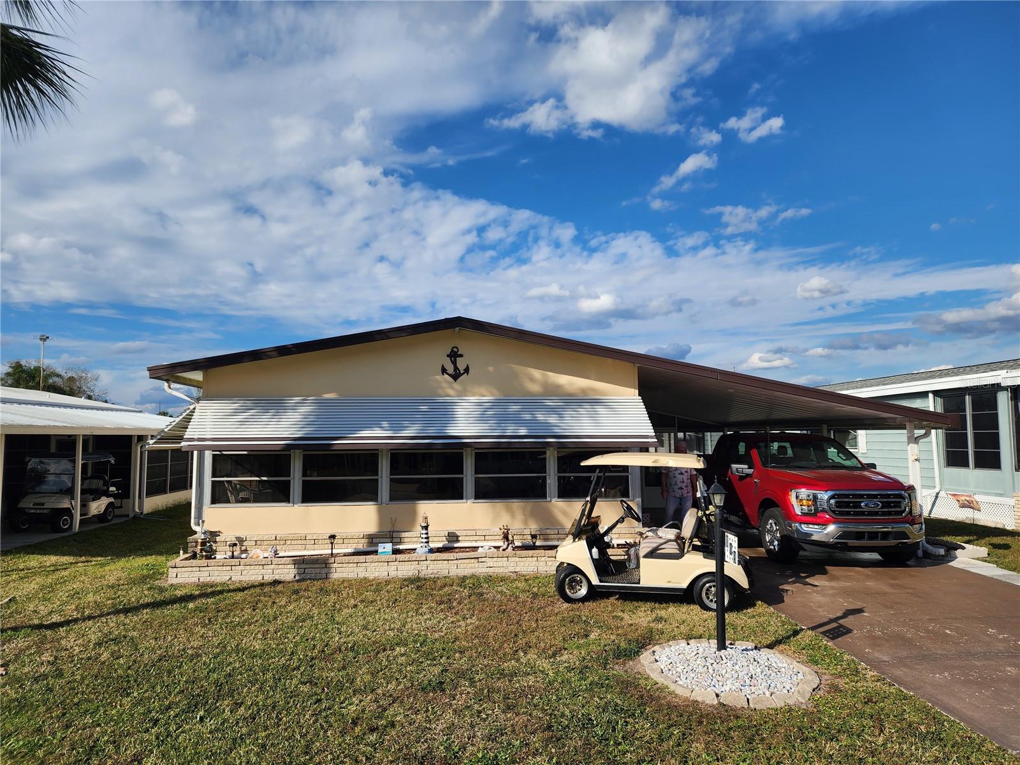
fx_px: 678
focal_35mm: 23
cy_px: 382
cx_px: 510
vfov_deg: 58.9
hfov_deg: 73.9
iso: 12
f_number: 1.8
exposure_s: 1/1406
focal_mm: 6.4
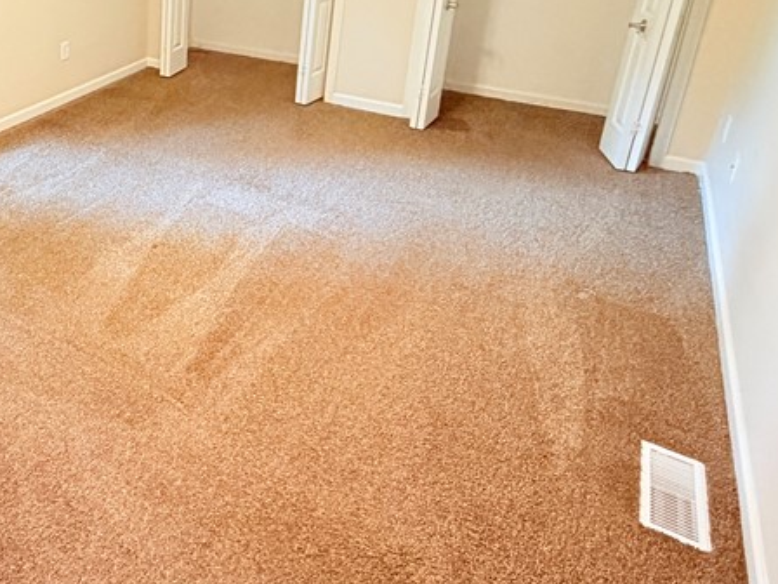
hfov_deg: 50.2
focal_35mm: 32
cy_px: 101
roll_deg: +1.4
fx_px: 719
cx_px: 71
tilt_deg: -19.3
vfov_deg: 41.8
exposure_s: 1/60
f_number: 2.2
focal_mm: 2.22
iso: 500
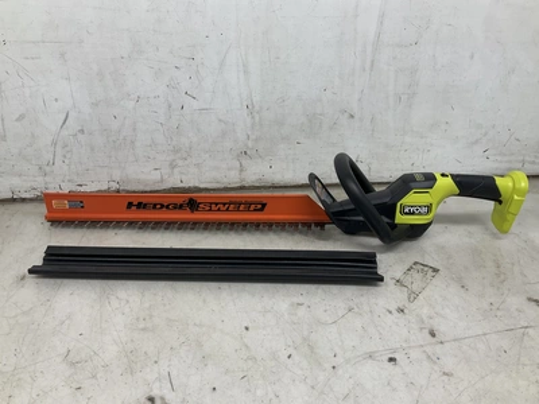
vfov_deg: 48.2
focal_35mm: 29
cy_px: 202
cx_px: 270
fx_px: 452
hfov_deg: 61.7
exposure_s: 1/120
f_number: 1.8
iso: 32
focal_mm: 3
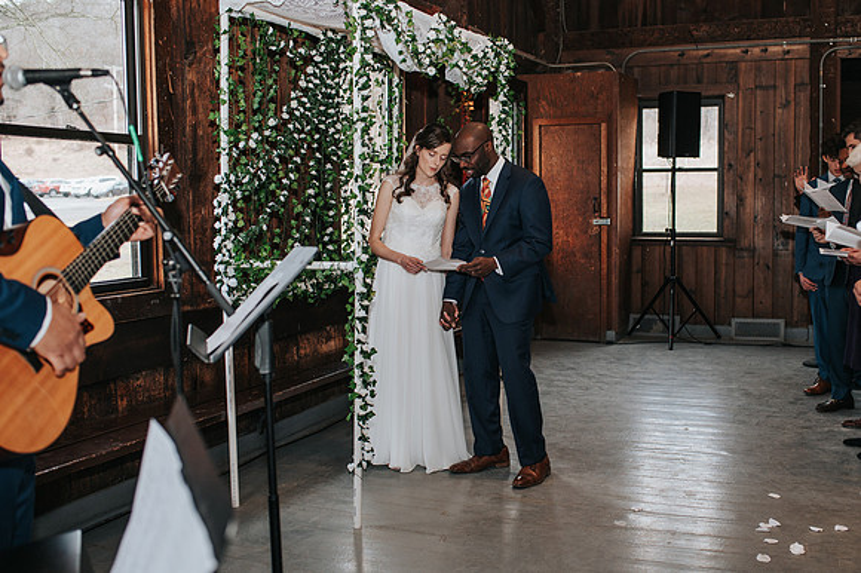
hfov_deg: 48.7
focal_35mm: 40
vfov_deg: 33.6
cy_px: 286
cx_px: 480
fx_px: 948
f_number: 2.8
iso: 1000
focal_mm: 35
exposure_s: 1/160
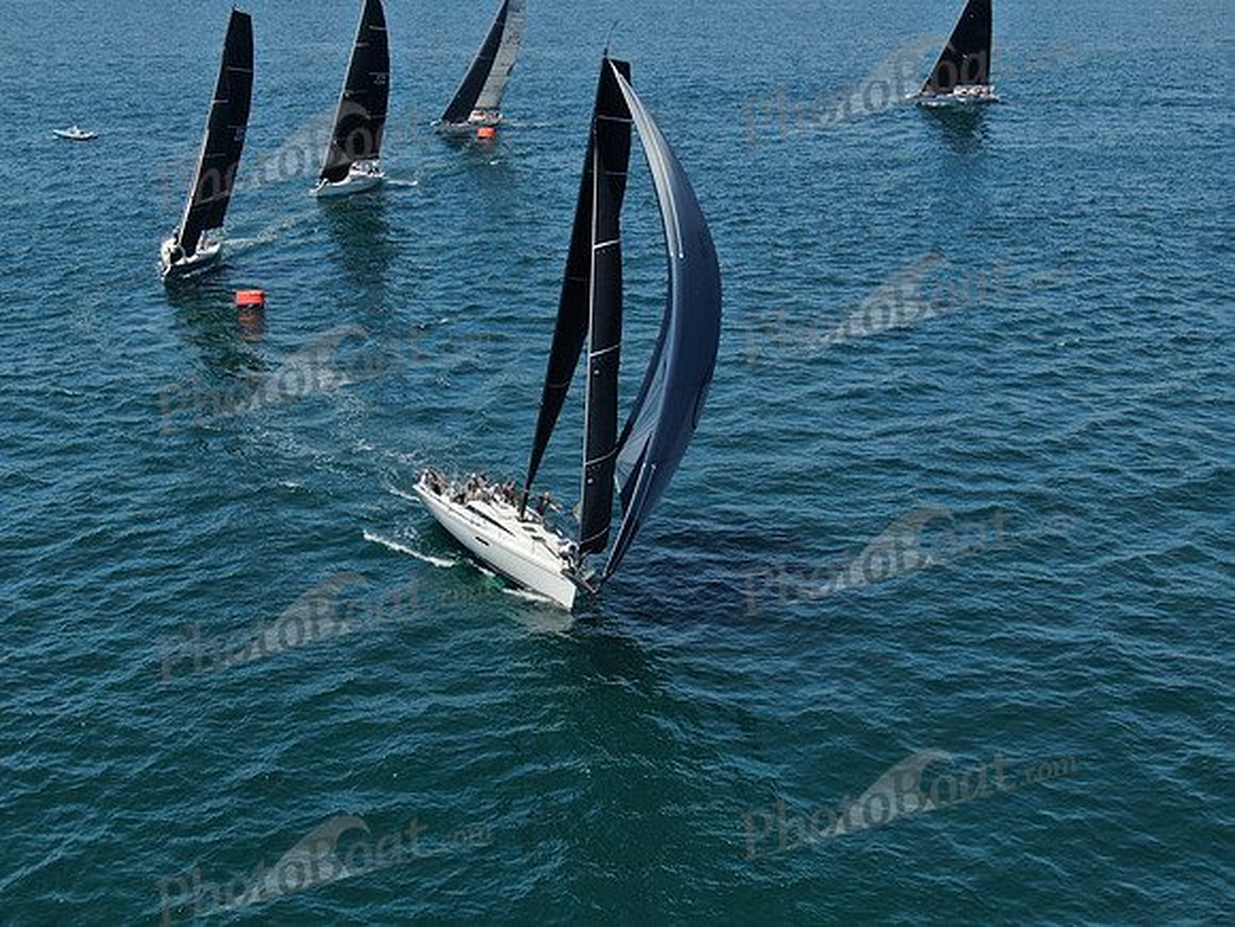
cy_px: 464
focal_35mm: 48
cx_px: 618
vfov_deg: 30.3
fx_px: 1713
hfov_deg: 39.7
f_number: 3.8
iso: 100
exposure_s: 1/800
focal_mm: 8.6
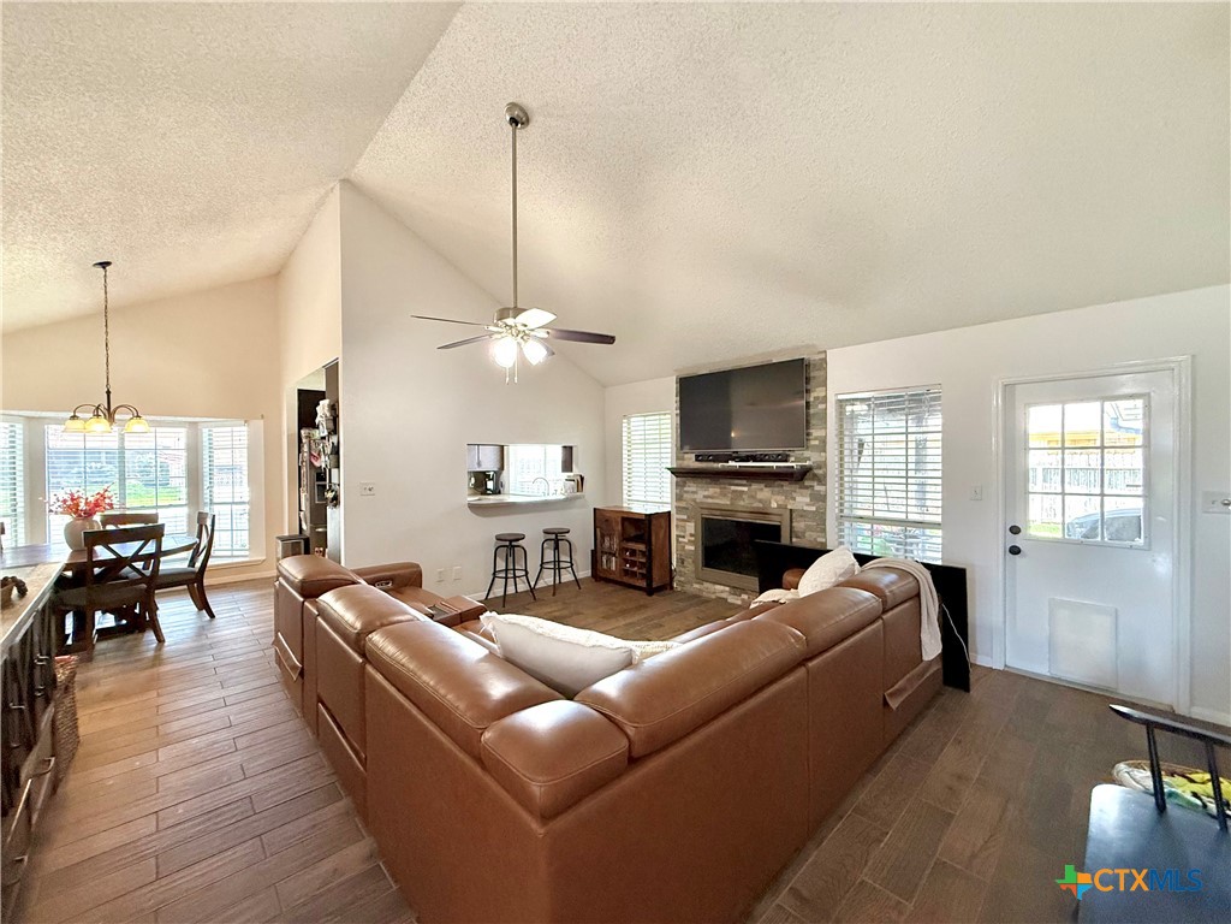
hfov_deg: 102.1
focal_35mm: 14
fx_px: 498
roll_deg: -0.2
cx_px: 616
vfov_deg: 85.7
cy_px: 462
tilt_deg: -0.6
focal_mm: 2.22
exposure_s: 1/60
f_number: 2.2
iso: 500
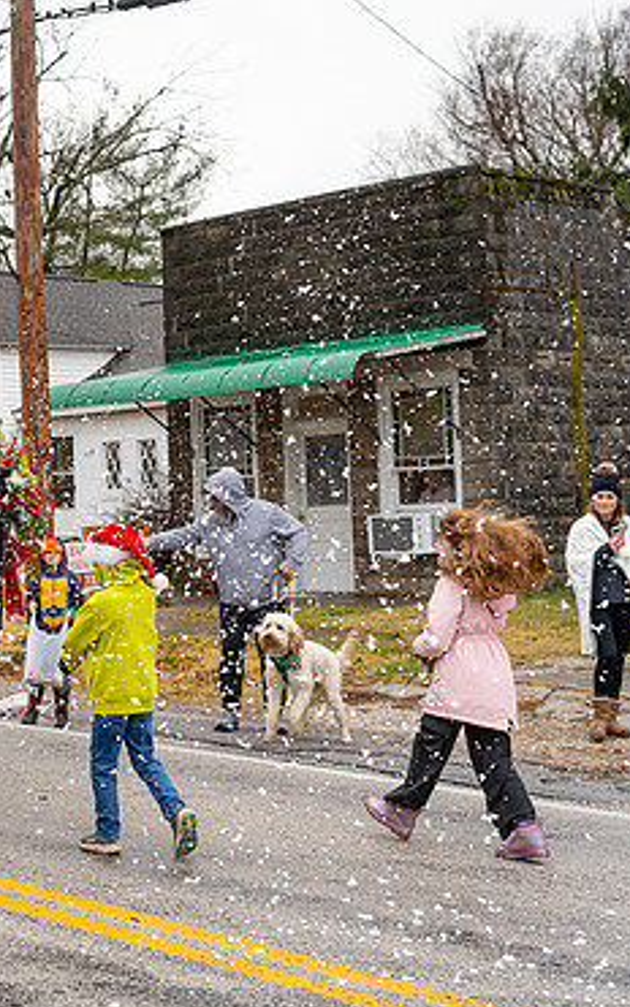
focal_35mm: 62
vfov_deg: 33.0
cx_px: 9
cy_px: 469
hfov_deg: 20.3
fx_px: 1703
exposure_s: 1/640
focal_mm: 35
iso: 320
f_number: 2.8
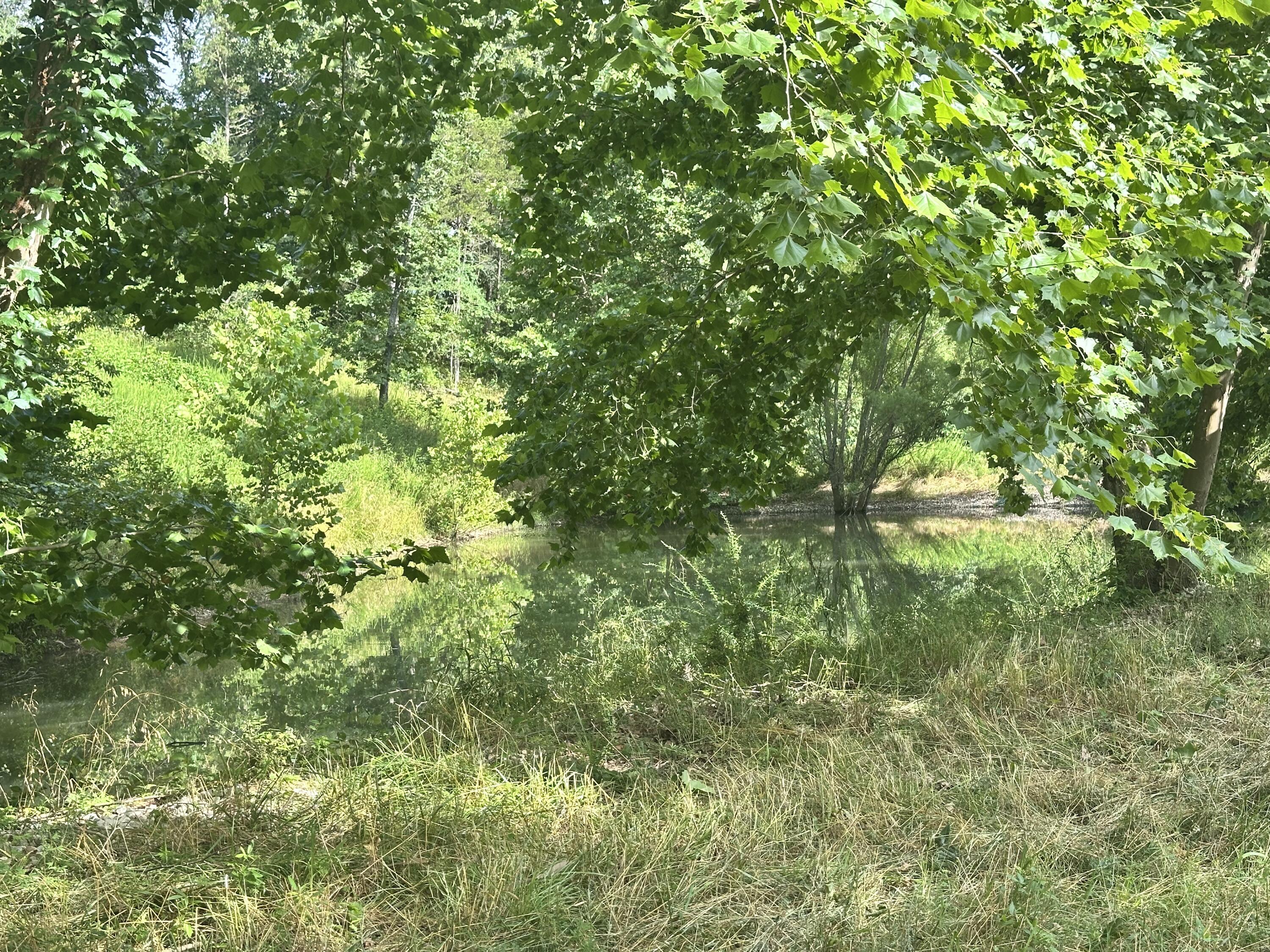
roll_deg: +2.6
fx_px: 1761
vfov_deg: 30.3
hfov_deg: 39.7
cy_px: 476
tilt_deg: -0.4
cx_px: 635
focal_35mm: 48
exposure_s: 1/612
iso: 64
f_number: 1.78
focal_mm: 6.86
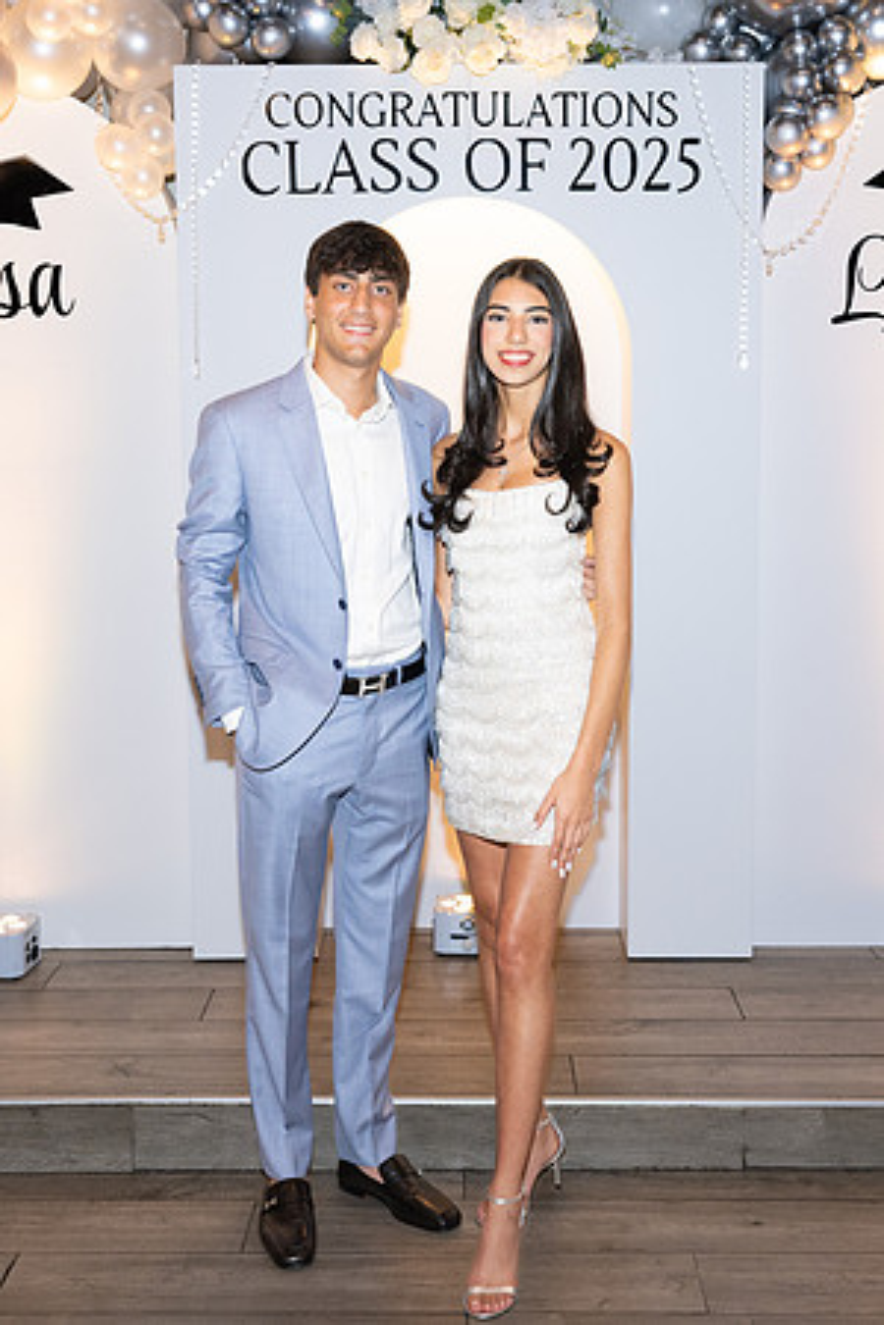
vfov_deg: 43.2
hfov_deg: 29.6
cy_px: 613
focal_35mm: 45
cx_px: 458
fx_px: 1672
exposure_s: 1/80
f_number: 5.6
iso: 1000
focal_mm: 28
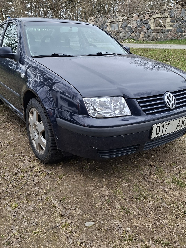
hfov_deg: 48.2
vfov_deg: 61.3
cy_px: 103
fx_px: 208
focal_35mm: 29
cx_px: 86
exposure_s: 1/424
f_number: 1.8
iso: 50
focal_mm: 5.54
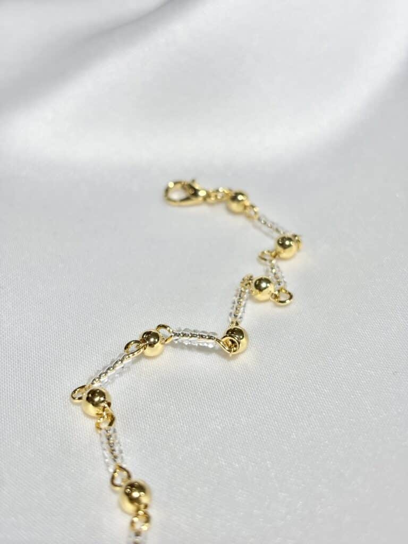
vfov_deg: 36.8
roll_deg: +5.2
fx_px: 817
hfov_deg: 28.0
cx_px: 204
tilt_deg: -31.1
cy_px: 272
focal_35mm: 52
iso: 32
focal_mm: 5.96
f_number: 1.6
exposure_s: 1/394
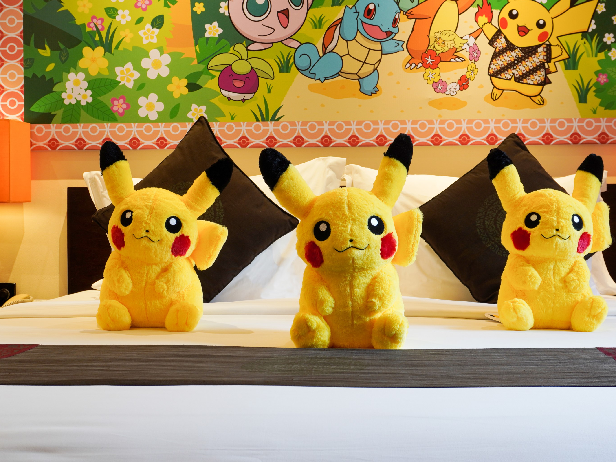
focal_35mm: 43
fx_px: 758
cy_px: 220
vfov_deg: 33.9
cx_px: 343
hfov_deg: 44.2
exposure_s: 1/3
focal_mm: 25
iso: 100
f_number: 8
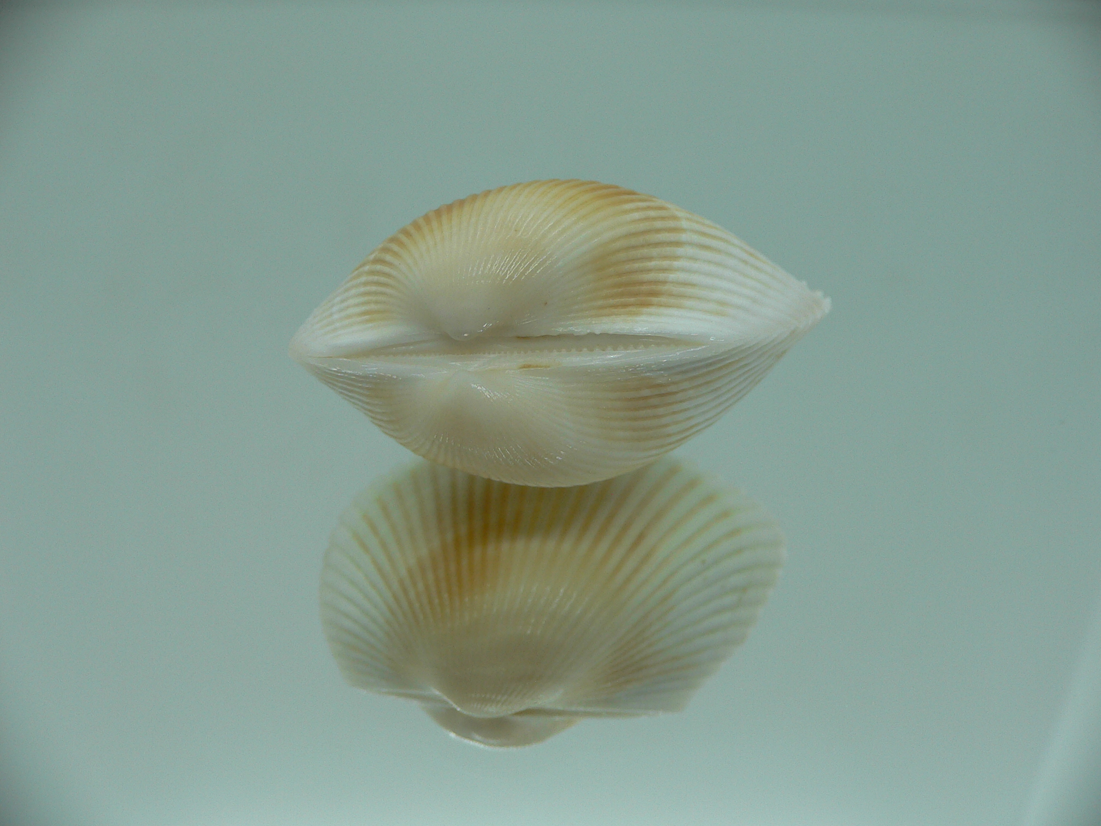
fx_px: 1113
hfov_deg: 52.6
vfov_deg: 40.7
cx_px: 550
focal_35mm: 35
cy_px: 413
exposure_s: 1/60
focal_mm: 4.6
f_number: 2.8
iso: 80
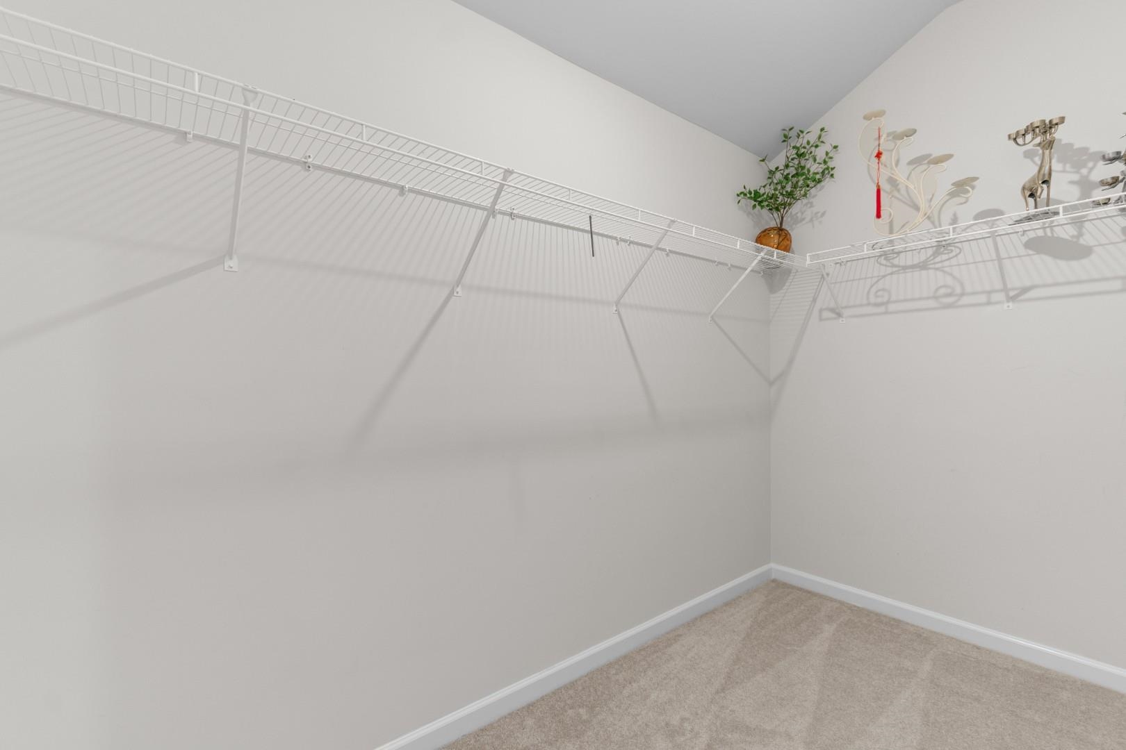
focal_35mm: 15
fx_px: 469
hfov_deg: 100.4
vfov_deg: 77.3
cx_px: 563
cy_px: 375
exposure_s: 1/4
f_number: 4.5
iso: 100
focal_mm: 10
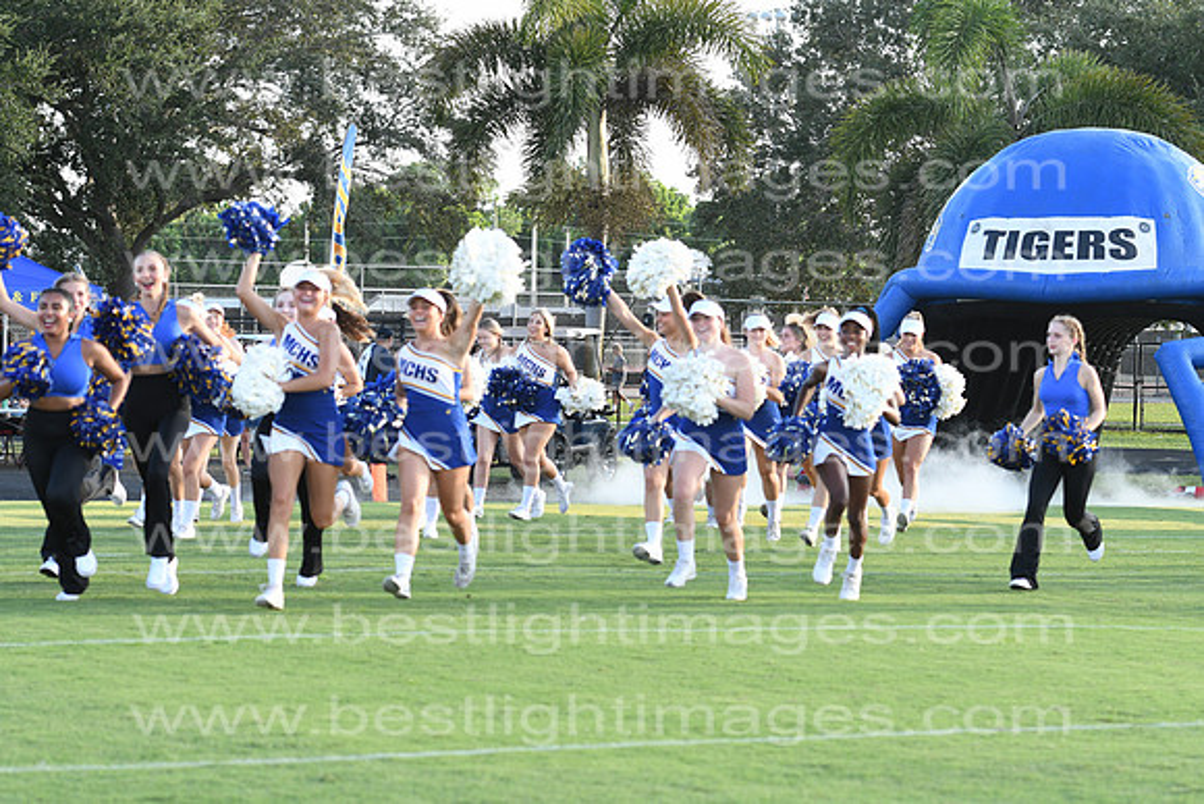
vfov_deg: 10.6
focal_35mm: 129
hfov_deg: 15.9
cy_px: 402
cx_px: 602
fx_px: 4315
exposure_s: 1/500
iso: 400
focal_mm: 86
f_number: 5.6
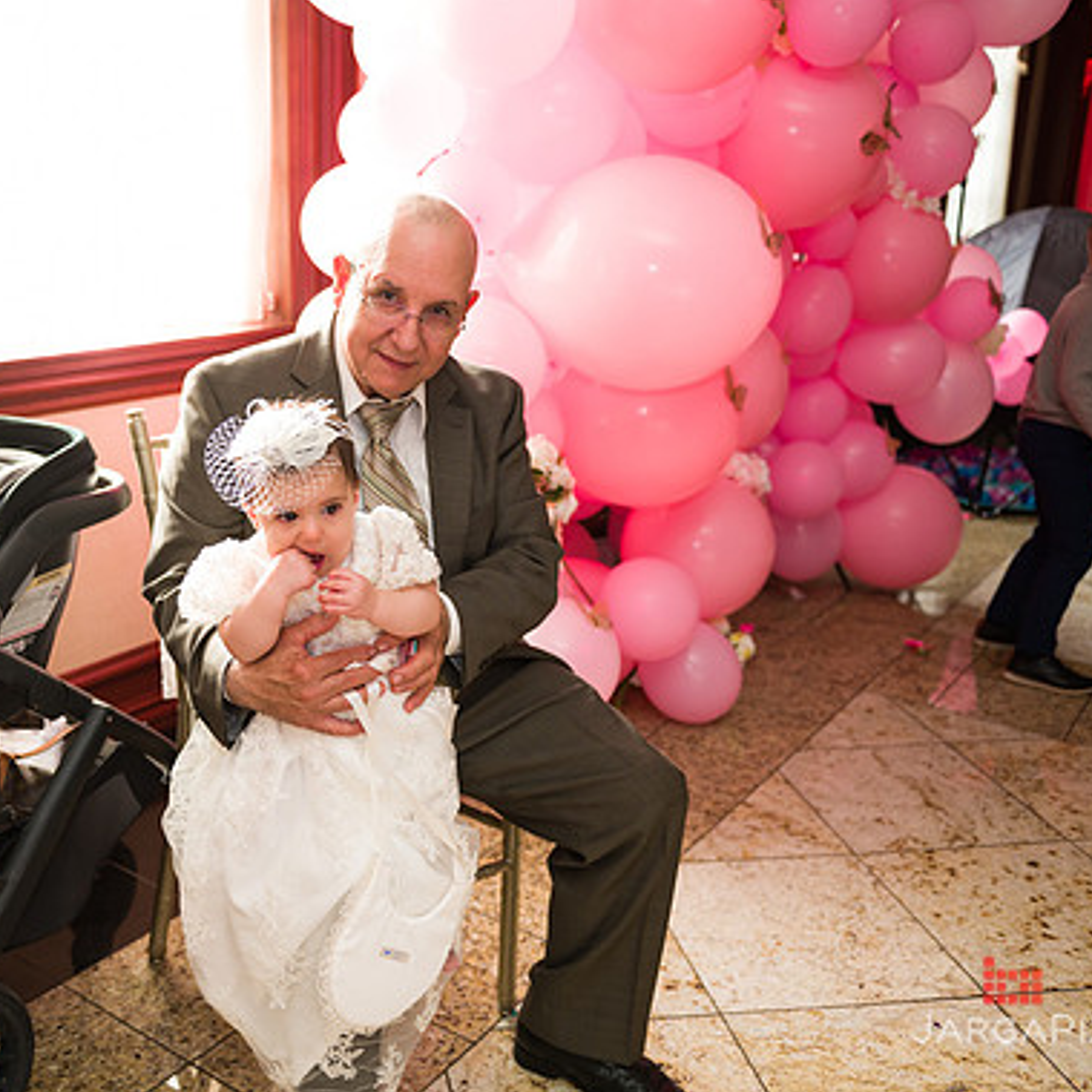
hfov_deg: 46.4
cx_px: 353
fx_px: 1249
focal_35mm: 35
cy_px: 552
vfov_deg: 47.2
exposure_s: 1/200
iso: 800
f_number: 3.2
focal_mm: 27
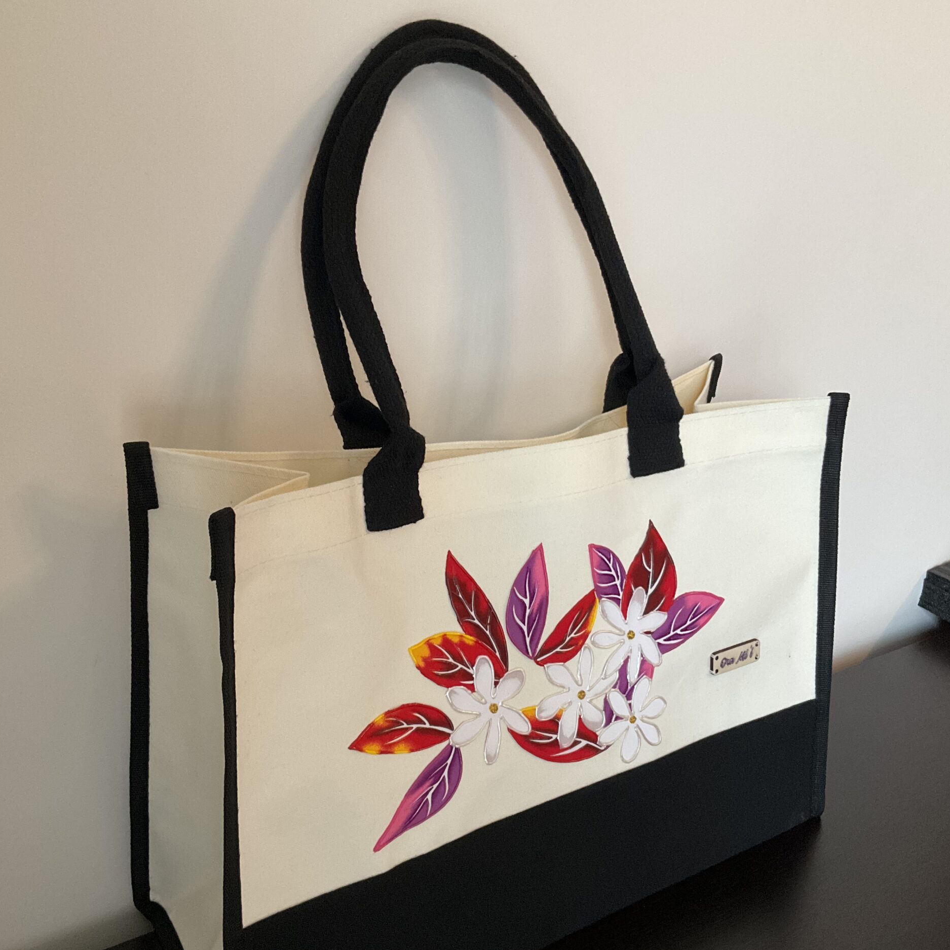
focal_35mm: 35
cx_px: 471
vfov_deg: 47.1
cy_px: 543
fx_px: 1087
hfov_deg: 47.2
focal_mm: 3
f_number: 1.8
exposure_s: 1/50
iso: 250
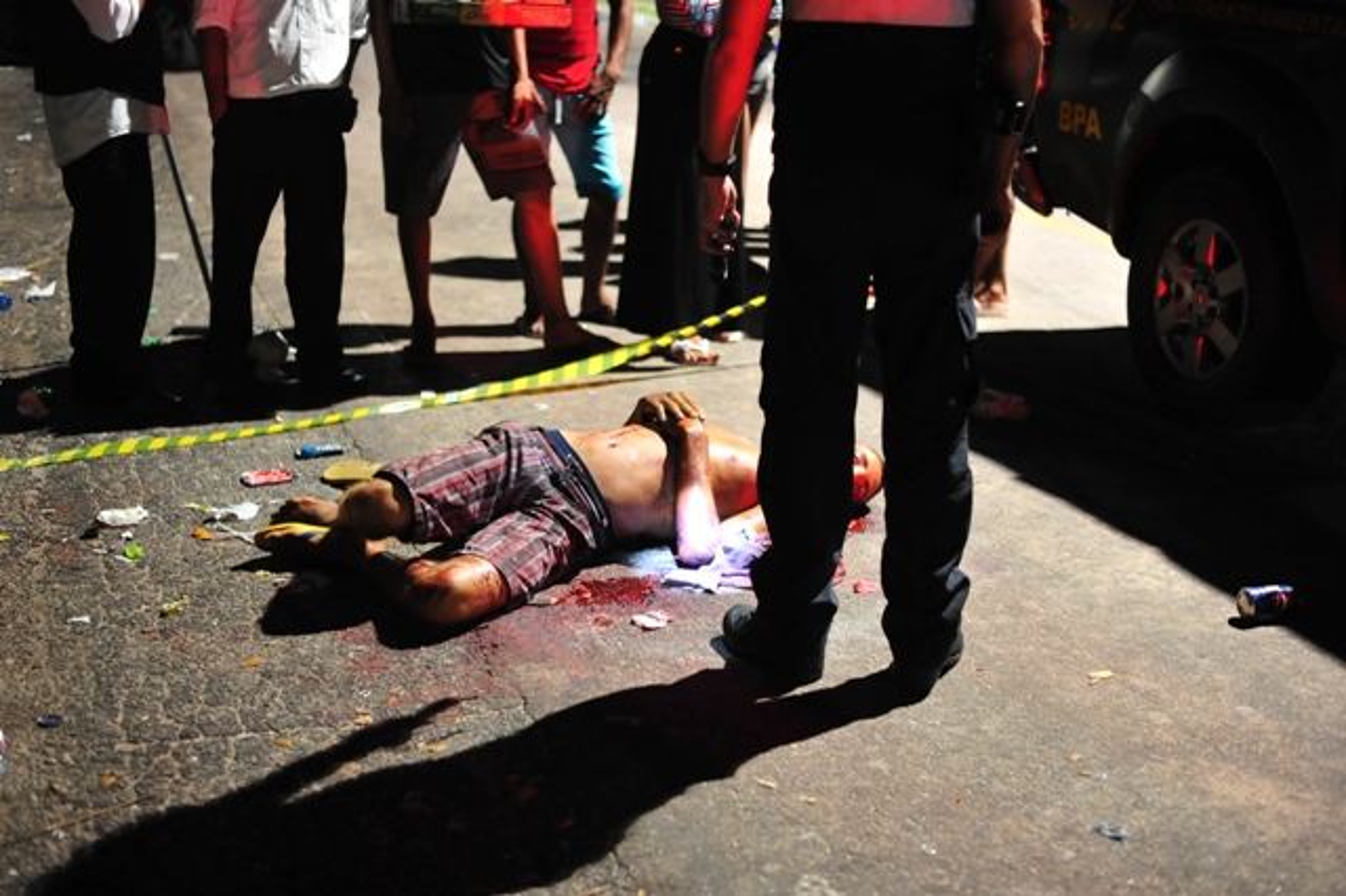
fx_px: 1868
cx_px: 673
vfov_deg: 27.0
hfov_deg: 39.6
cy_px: 448
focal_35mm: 50
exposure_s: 1/15
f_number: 2
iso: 2000
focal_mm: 50
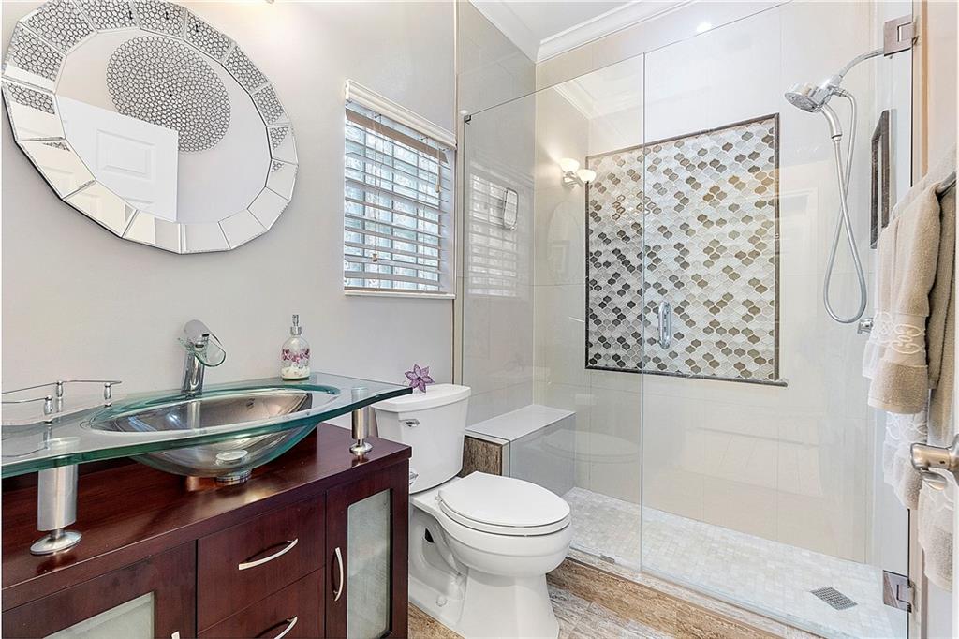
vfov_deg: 77.3
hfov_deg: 100.4
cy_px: 320
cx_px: 480
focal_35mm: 15
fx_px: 399
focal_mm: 10
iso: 250
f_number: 10
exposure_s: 1/3
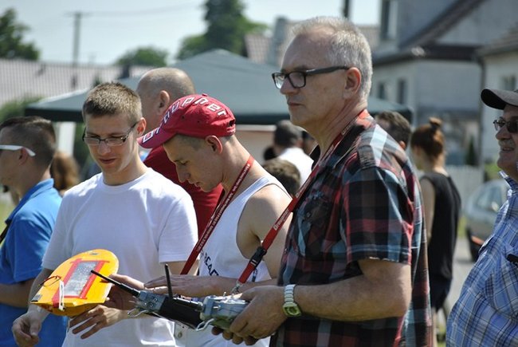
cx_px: 259
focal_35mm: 202
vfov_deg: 6.8
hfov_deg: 10.1
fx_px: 2917
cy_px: 174
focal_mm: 135
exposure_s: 1/800
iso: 200
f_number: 5
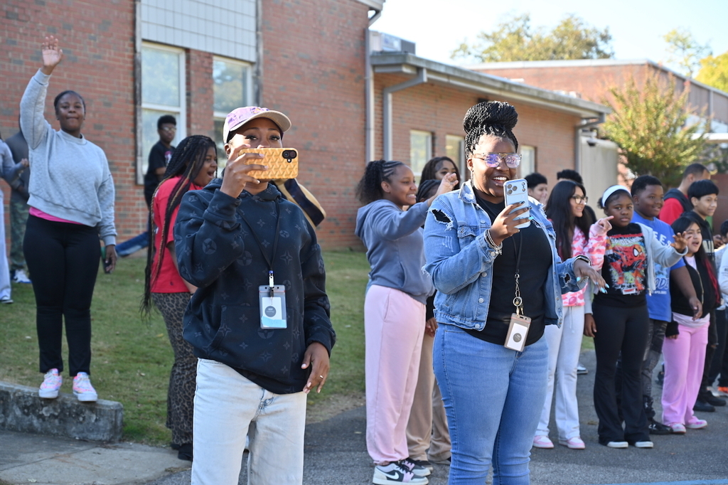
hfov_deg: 28.9
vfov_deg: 19.4
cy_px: 242
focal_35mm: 70
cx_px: 364
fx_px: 1415
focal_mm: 70
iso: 200
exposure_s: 1/250
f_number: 5
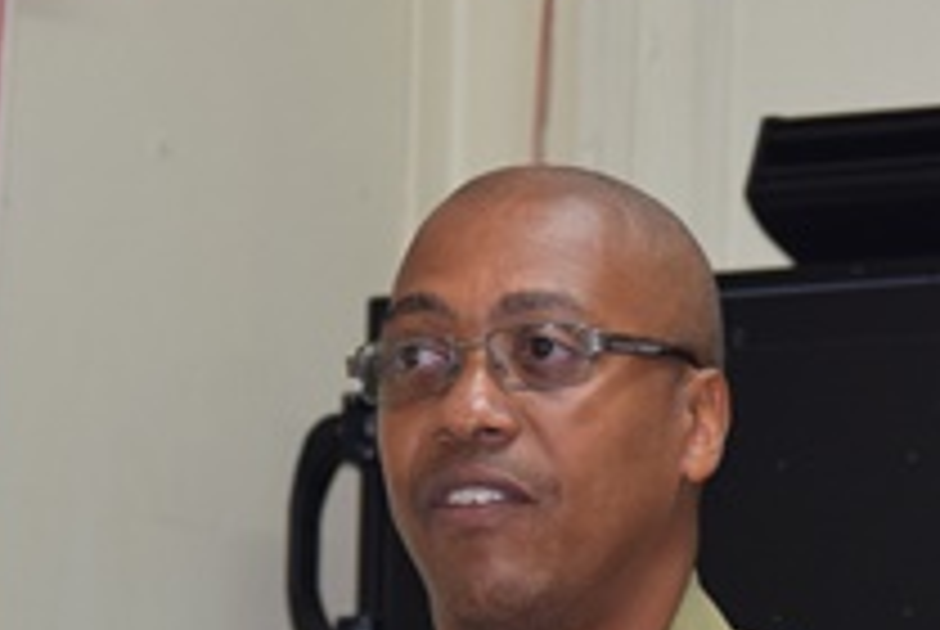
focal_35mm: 390
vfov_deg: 3.5
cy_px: 821
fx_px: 10185
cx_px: 454
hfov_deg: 5.3
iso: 800
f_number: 5.6
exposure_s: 1/125
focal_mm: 85
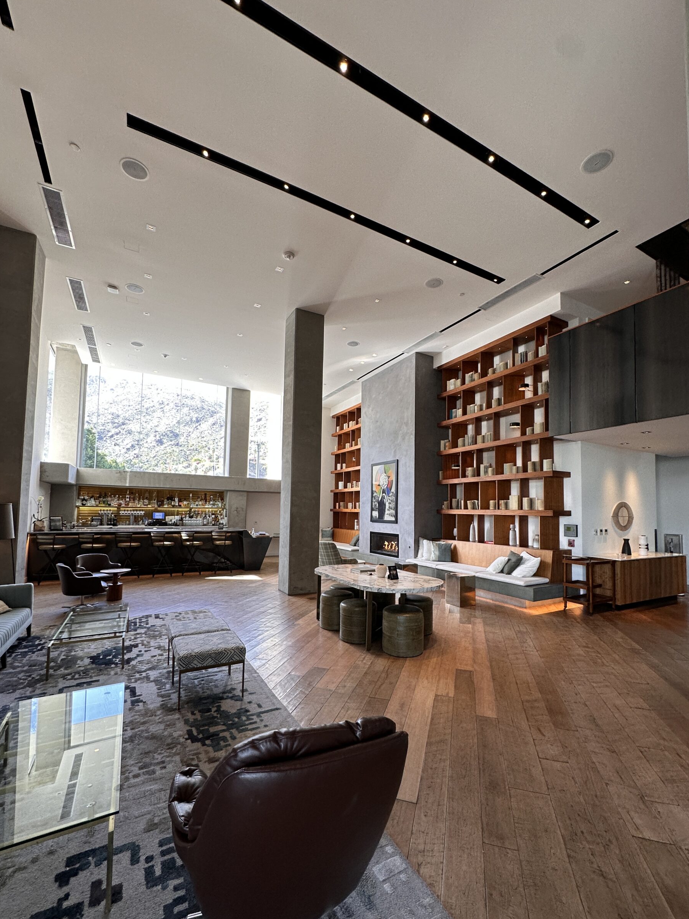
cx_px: 353
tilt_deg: +4.1
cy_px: 490
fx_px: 398
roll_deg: -1.1
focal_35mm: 15
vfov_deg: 98.0
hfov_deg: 81.7
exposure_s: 1/120
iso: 100
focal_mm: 2.22
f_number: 2.2
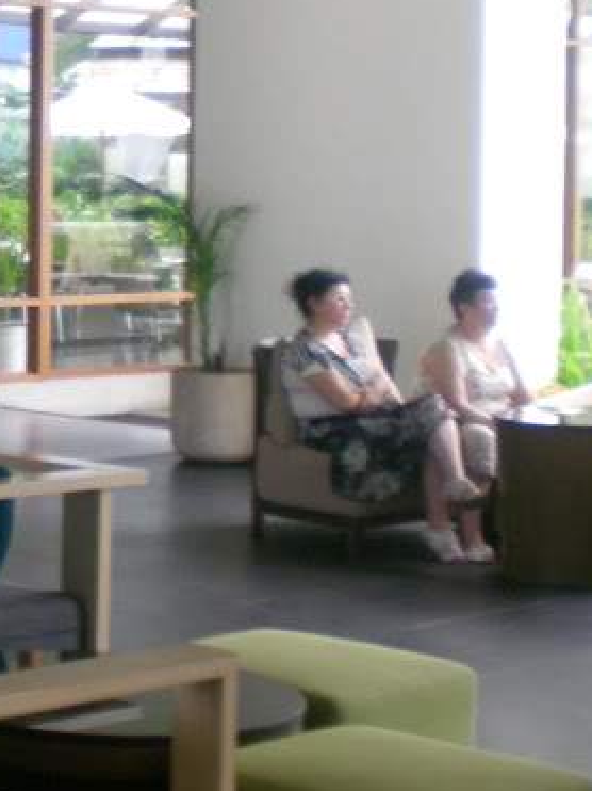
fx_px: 2396
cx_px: -332
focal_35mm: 105
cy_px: 190
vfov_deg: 18.6
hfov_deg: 13.2
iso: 200
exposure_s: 1/55
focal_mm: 6.3
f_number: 3.1
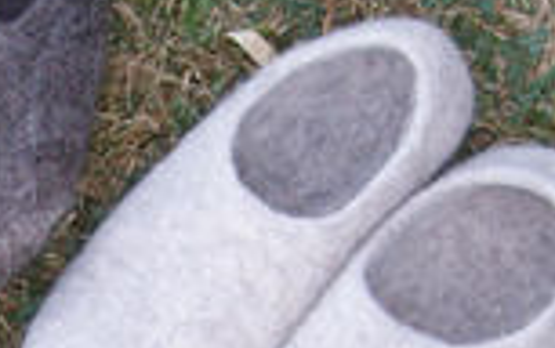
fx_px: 3710
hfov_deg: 8.5
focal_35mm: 245
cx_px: -51
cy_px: 836
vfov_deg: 5.2
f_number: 5.6
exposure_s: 1/60
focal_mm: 24
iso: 400
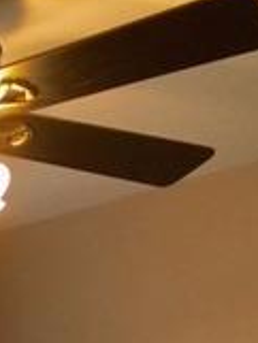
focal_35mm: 115
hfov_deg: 12.1
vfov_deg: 15.2
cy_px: 588
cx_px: -175
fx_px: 1141
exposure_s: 1/30
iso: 50
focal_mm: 4.15
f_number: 2.2
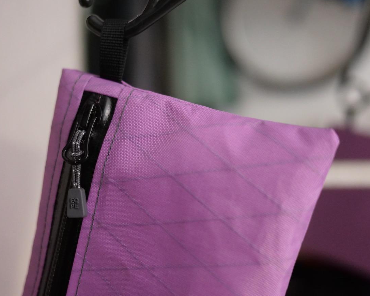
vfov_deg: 32.7
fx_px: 504
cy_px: 140
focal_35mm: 46
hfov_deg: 40.2
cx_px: 160
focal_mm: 20
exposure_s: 1/60
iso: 2000
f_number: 1.7
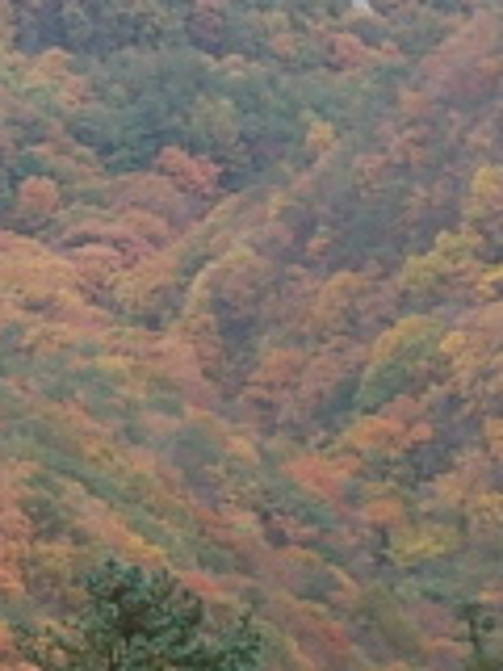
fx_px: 6064
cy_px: -321
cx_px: -59
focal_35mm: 313
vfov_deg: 6.3
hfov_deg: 4.7
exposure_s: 1/160
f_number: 6.3
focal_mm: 34
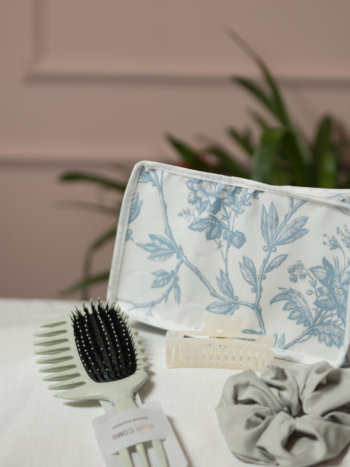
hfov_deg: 15.2
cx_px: 205
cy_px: 267
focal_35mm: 97
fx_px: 1308
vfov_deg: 20.2
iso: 100
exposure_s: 1/160
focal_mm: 50
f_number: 1.4
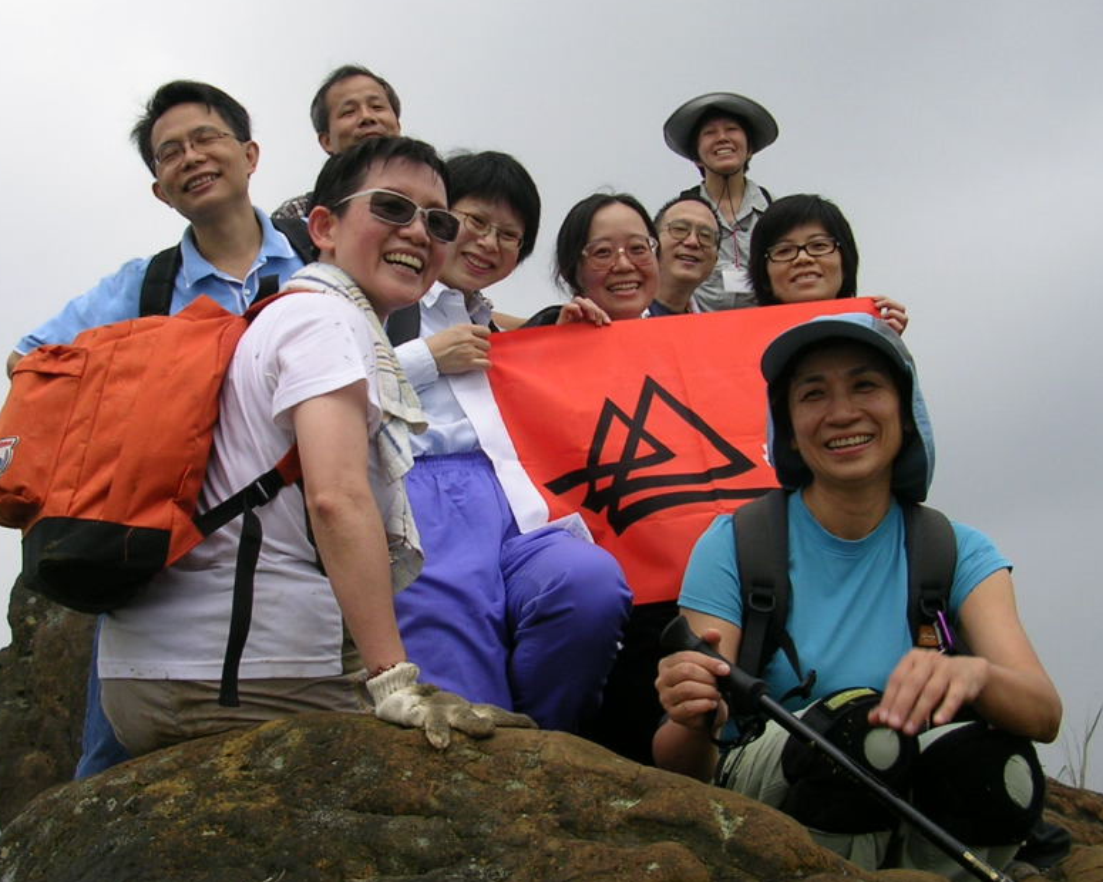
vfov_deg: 30.8
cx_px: 525
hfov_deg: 38.0
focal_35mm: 49
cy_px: 447
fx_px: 1600
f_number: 2.8
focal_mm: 5.8
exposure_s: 1/260
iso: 50
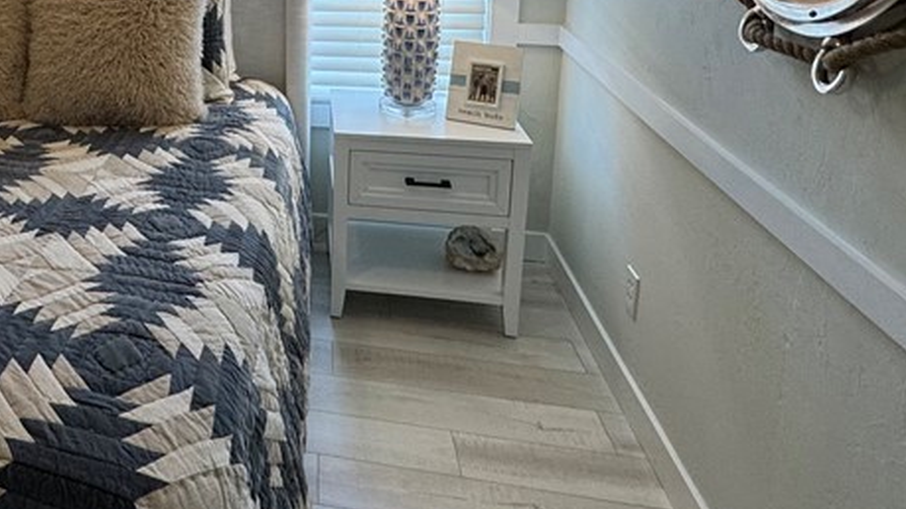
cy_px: 2
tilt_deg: -11.0
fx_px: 817
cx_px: 87
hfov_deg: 51.2
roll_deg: +2.3
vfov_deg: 32.0
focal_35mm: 34
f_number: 2.2
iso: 125
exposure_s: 1/120
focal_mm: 2.22
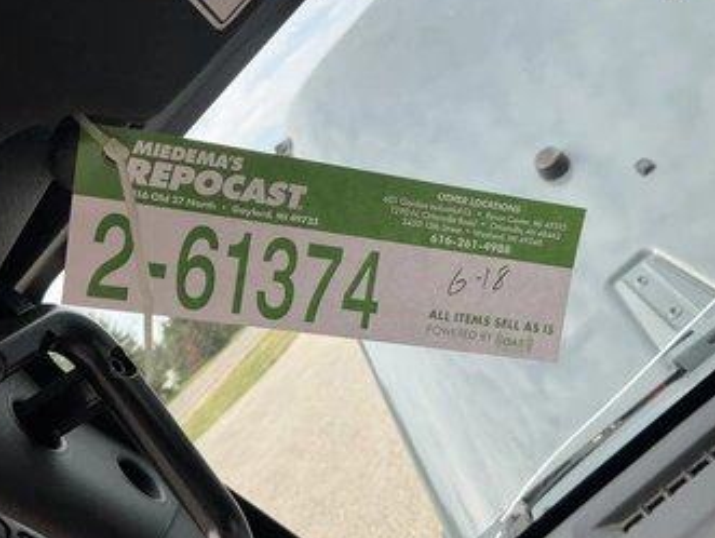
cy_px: 292
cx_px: 328
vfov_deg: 40.7
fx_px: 724
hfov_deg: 52.5
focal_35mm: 35
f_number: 1.8
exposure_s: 1/461
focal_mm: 3
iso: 25
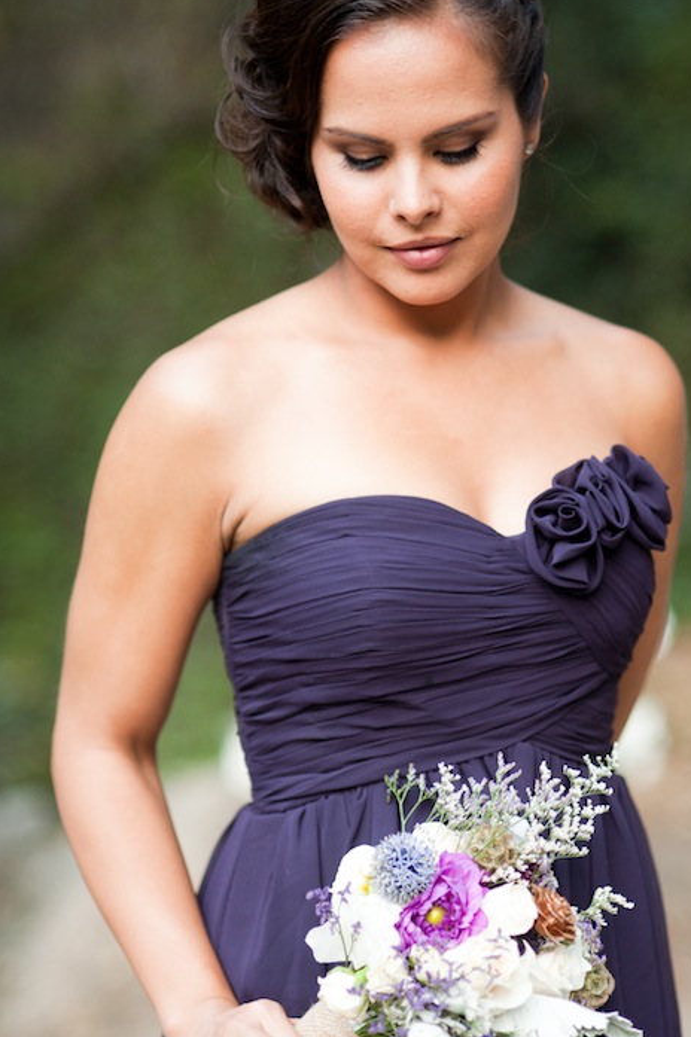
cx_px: 418
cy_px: 614
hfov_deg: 12.4
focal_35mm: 110
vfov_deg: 18.6
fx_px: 3170
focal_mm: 85
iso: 640
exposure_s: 1/320
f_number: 2.2
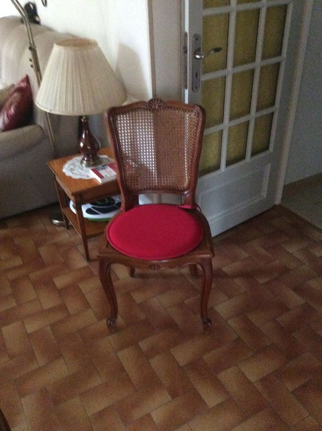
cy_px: 216
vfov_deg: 56.9
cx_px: 161
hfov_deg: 44.1
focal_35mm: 32
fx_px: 398
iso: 640
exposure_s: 1/17
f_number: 2.4
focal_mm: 3.3
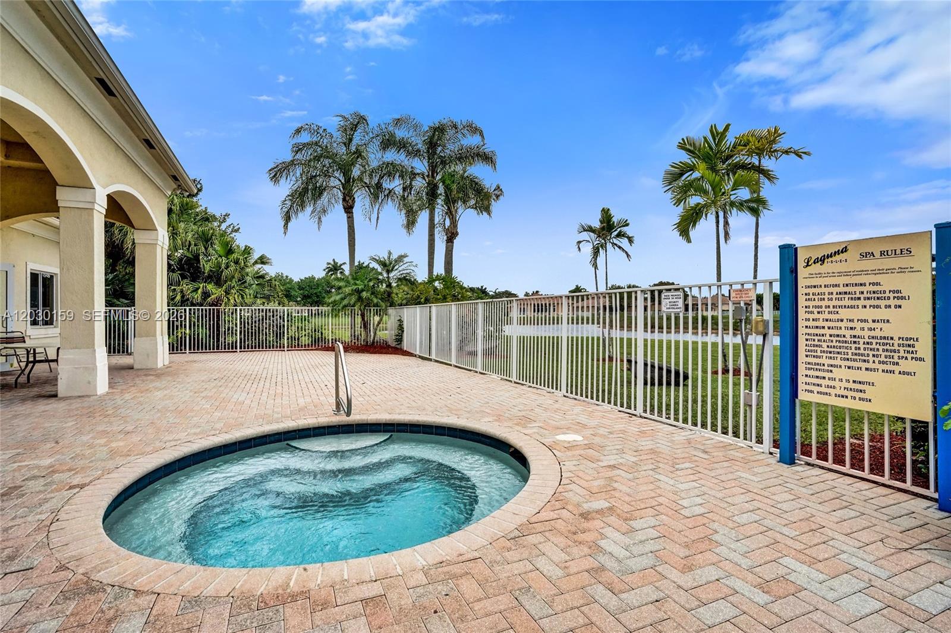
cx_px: 476
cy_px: 316
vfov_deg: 73.7
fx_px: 423
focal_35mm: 16
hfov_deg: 96.7
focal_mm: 16
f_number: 20
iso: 1250
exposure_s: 1/500
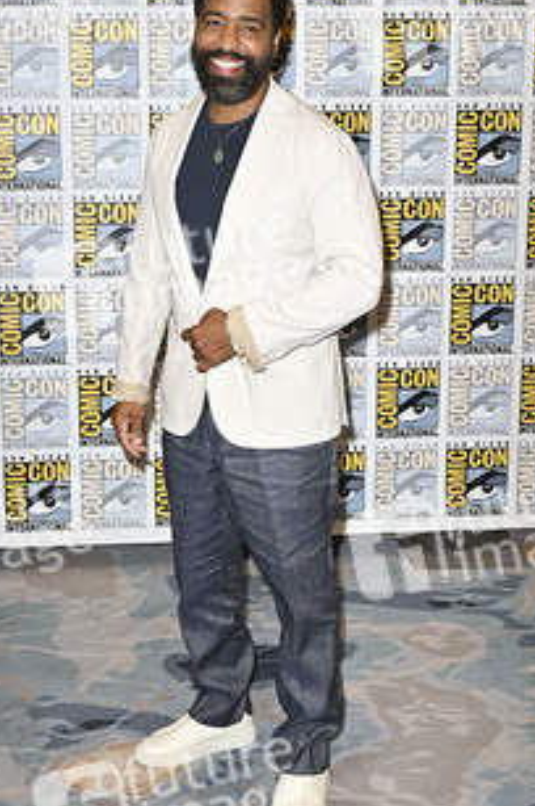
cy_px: 407
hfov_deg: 24.1
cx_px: 244
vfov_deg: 35.7
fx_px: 1251
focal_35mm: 56
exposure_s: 1/250
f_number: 5
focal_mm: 43
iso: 2500
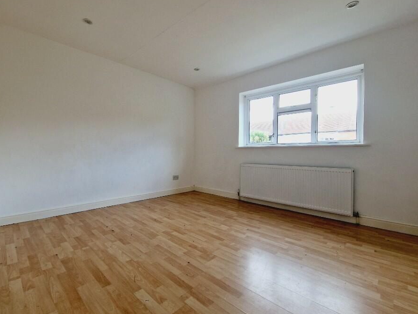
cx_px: 179
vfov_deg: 81.8
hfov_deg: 97.5
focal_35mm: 15
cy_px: 151
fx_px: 181
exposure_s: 1/115
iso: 50
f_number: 2.2
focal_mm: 2.2
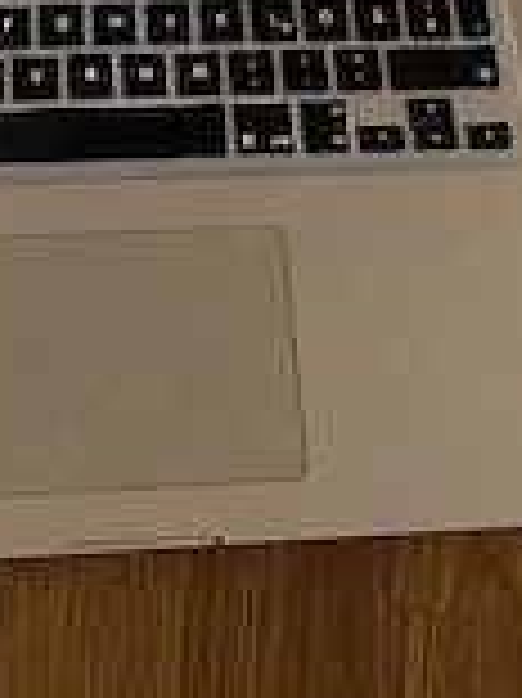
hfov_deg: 21.7
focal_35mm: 67
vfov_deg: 25.6
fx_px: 1349
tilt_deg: -63.3
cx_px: 112
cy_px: -167
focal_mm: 4.25
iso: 800
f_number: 1.8
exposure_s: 1/30
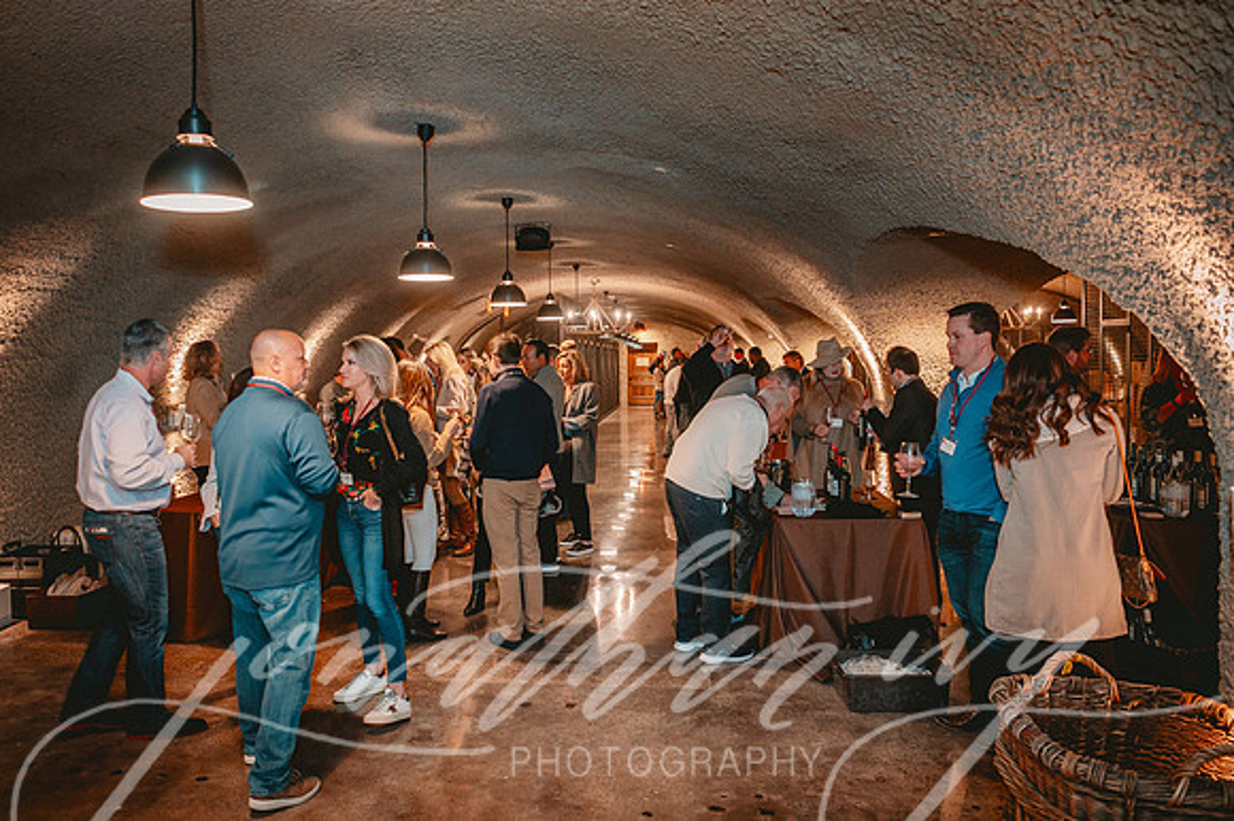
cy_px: 391
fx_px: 934
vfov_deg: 47.5
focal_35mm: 27
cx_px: 587
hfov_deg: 66.9
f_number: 3.5
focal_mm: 26
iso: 3200
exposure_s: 1/60
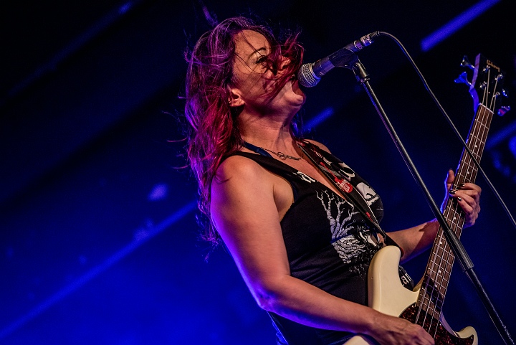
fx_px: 2295
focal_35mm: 160
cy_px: 172
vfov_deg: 8.6
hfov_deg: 12.8
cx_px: 258
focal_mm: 160
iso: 2500
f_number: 3.5
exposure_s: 1/100
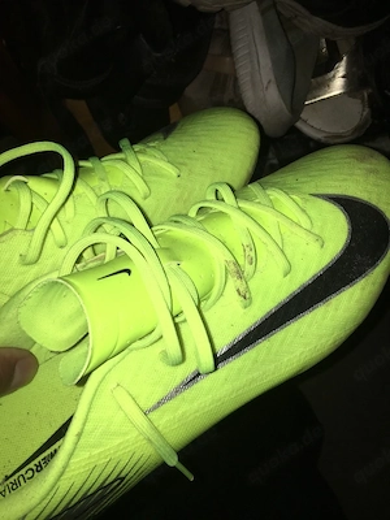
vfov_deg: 61.7
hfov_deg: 48.2
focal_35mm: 29
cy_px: 260
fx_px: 436
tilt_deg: -83.0
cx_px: 195
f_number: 2.2
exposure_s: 1/147
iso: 25
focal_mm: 4.15
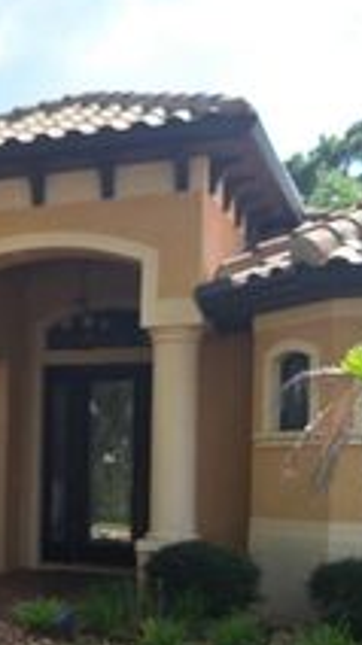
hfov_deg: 19.1
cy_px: 431
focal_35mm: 59
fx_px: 1008
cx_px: -79
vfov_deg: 35.1
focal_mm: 5.54
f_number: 1.8
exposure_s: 1/1408
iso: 40
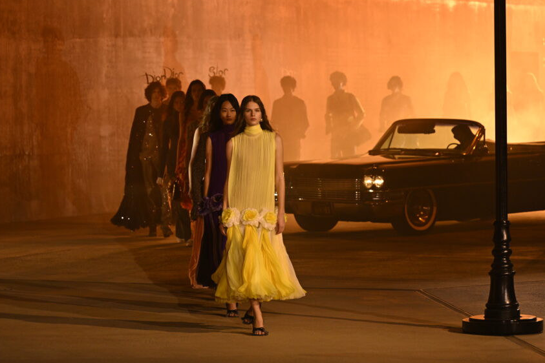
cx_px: 250
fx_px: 2891
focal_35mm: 191
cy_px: 183
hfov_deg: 10.8
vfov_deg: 7.2
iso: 3200
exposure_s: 1/640
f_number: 5
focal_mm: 175
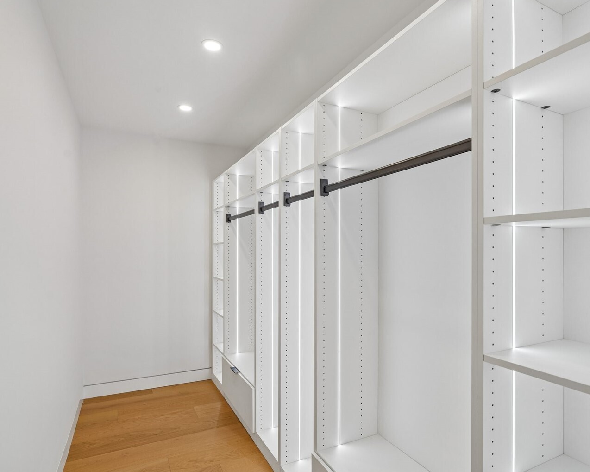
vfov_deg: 68.0
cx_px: 319
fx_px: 349
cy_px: 256
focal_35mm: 20
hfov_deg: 80.2
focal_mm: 16
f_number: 8
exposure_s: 1/125
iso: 400
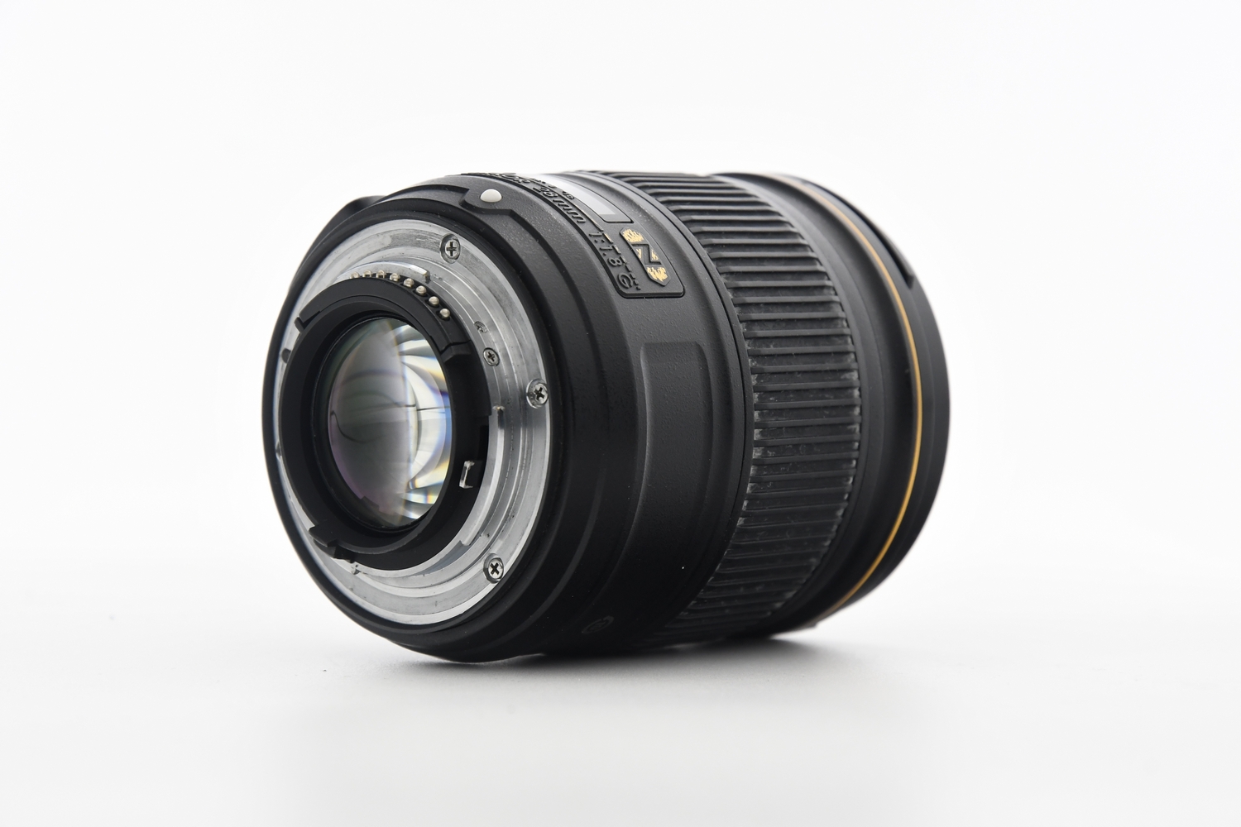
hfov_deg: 17.1
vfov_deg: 11.4
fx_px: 4136
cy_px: 414
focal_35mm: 120
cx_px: 620
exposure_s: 1/160
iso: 1000
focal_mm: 80
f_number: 8
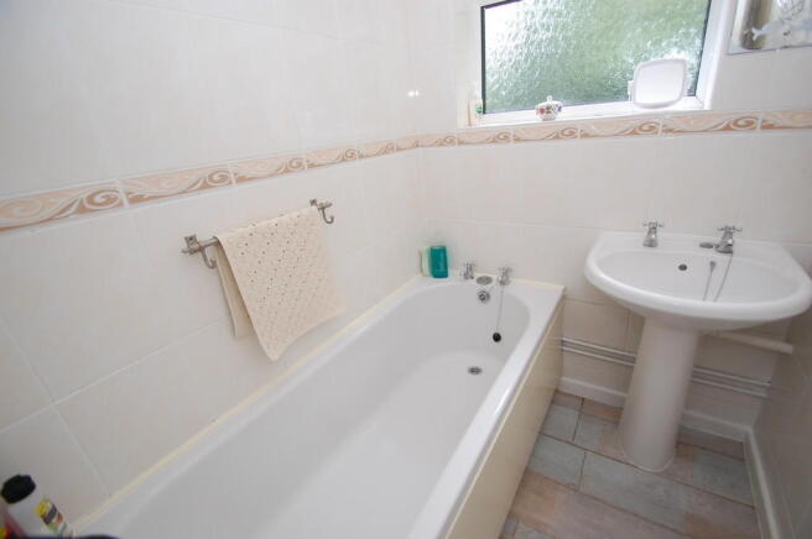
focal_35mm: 15
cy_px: 270
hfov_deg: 100.4
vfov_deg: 77.2
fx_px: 338
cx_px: 406
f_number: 4
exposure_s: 1/60
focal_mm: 10
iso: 400
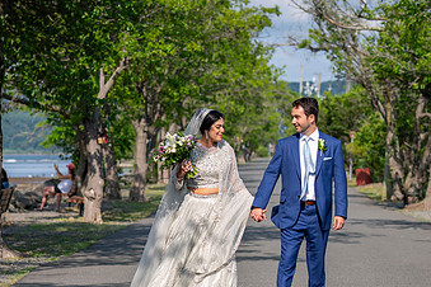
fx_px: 1927
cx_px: 229
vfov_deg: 8.5
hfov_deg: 12.8
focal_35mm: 161
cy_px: 185
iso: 640
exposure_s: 1/5000
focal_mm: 85
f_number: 4
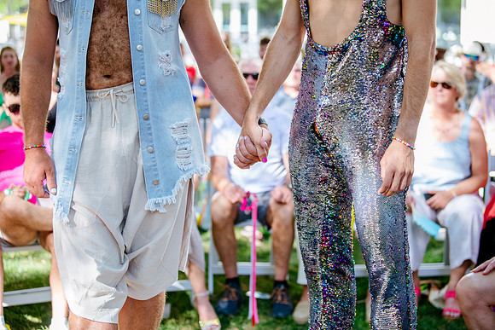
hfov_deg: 28.1
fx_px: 987
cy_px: 164
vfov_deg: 19.0
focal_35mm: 72
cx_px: 254
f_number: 3.2
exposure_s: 1/640
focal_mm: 70
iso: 800
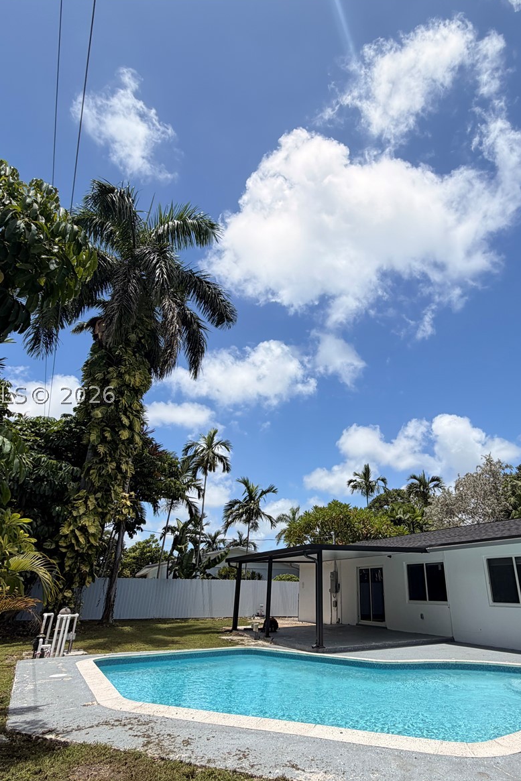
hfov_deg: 61.2
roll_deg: -0.6
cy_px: 395
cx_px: 321
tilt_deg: +24.5
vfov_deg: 84.0
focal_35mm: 20
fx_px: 434
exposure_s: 1/1068
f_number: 2.2
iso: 20
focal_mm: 2.22
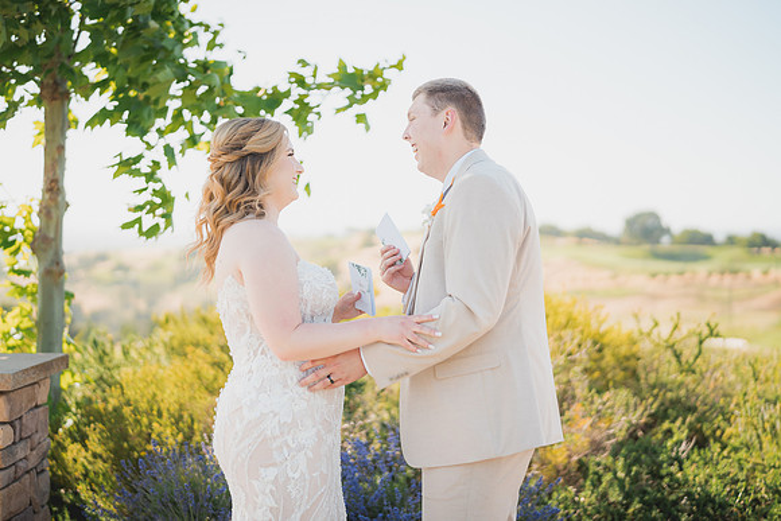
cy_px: 260
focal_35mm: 50
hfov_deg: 39.6
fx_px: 1085
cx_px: 390
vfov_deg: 27.0
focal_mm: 50
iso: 125
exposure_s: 1/2500
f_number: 1.4
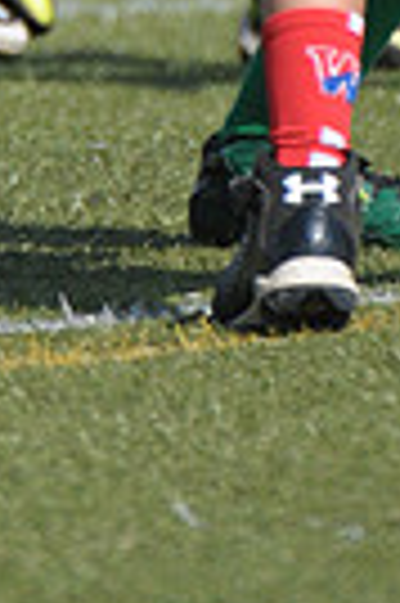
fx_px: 43409
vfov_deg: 0.8
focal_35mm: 2598
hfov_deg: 0.5
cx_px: 83
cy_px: -513
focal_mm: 400
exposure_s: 1/5000
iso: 640
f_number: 4
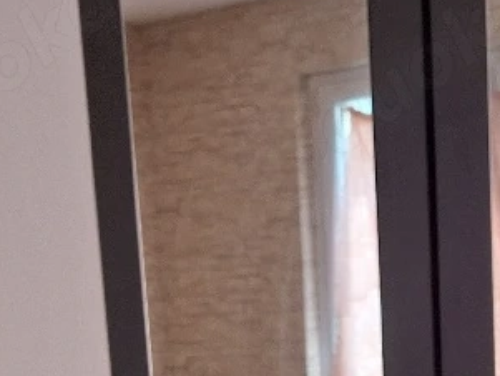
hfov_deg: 23.5
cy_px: 469
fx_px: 1199
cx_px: 174
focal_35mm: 83
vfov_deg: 16.9
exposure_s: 1/120
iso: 160
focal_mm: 4.69
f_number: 1.8
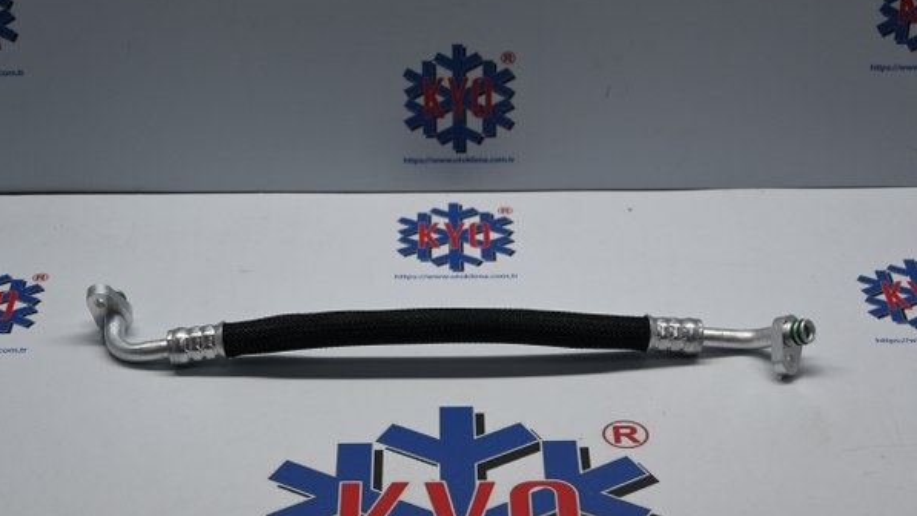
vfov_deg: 15.3
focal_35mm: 79
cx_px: 458
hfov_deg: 26.8
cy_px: 236
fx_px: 1921
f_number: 6.3
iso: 360
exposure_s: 1/80
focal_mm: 50
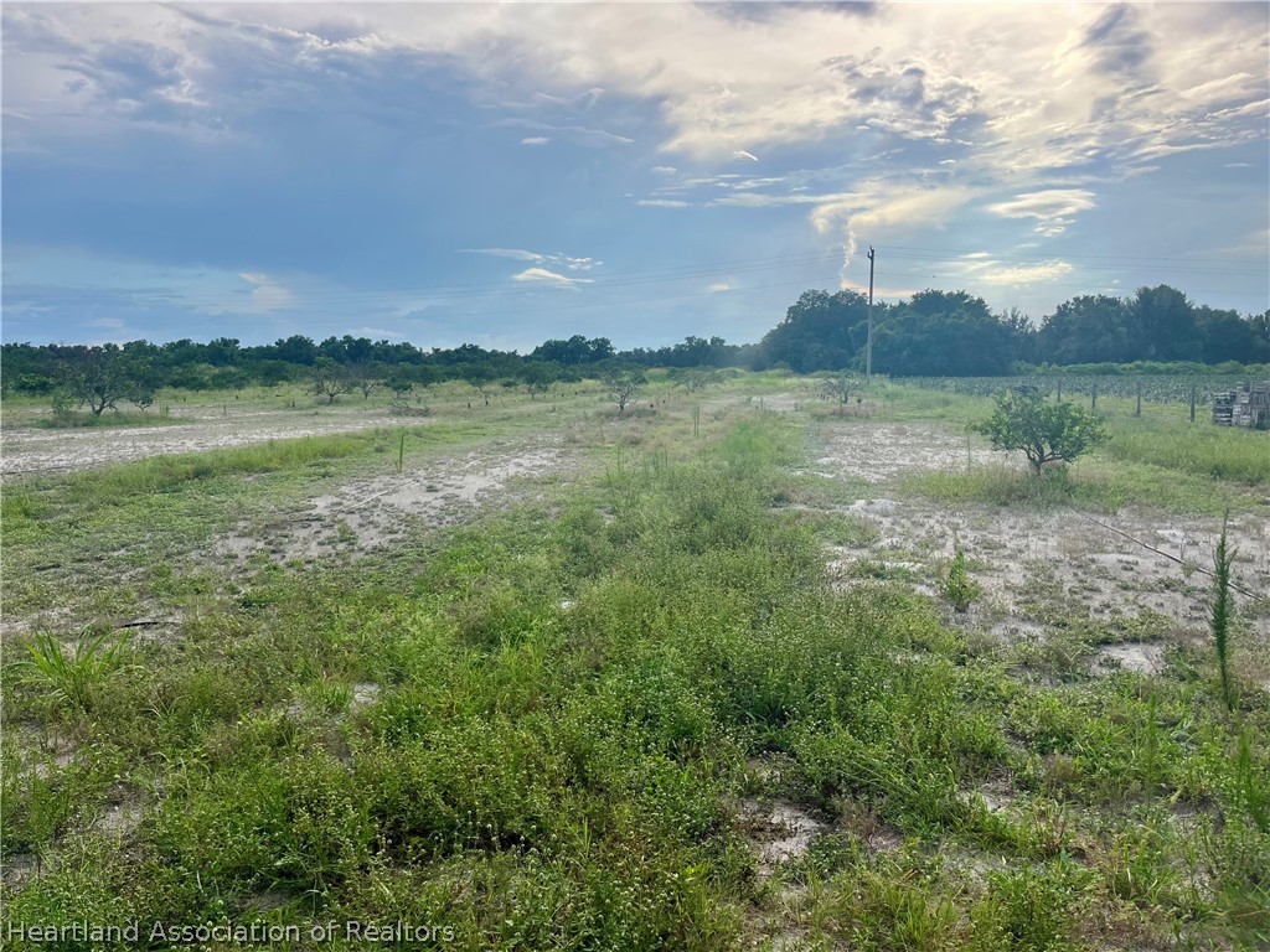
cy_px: 476
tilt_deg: -7.5
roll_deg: +0.8
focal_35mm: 26
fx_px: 954
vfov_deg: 53.1
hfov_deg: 67.3
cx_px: 635
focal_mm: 5.1
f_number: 1.6
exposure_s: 1/3135
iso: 50
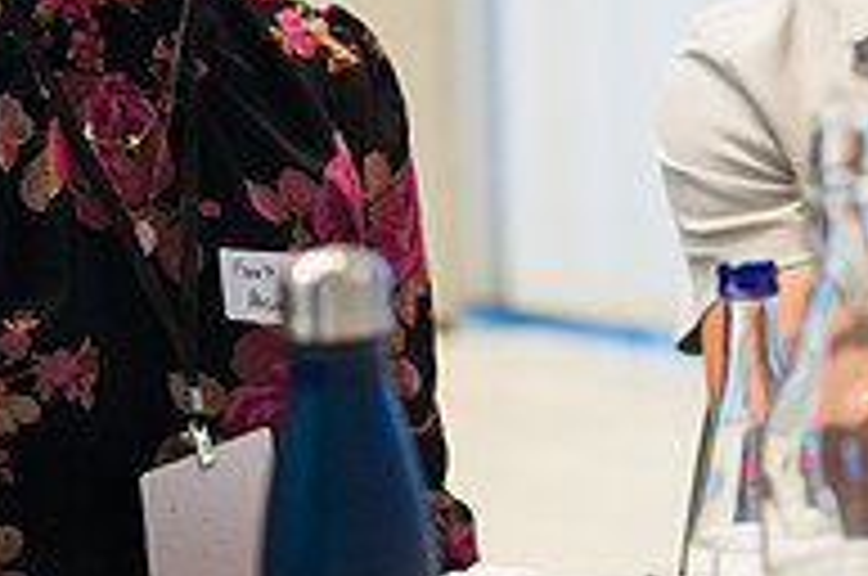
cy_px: 122
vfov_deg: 6.1
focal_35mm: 223
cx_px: 430
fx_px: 5368
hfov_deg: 9.2
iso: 3200
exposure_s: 1/200
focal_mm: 70
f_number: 3.2
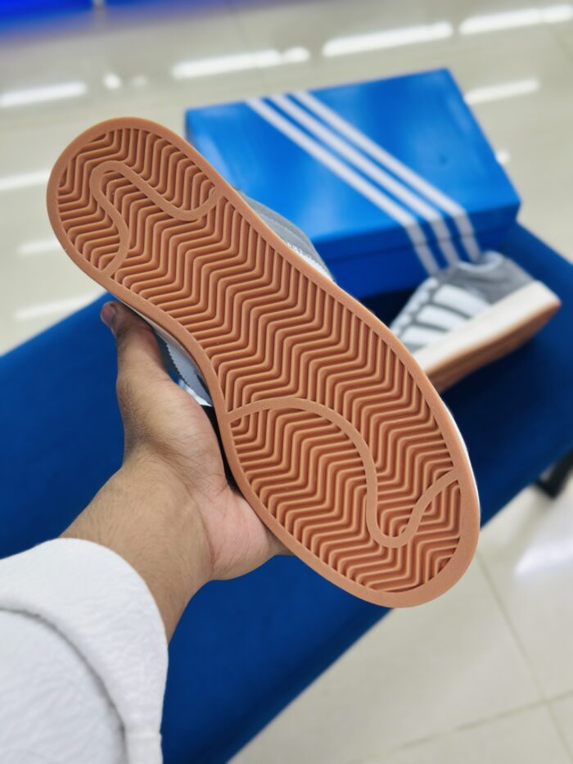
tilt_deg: -55.6
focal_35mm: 48
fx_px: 1059
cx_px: 286
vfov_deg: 39.7
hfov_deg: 30.3
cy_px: 382
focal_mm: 6.86
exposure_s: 1/100
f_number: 1.78
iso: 80
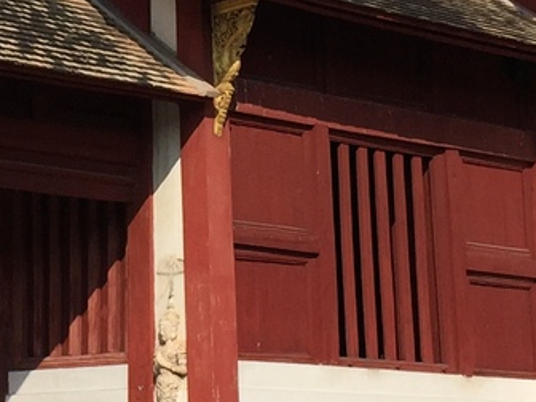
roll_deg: -0.4
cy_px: -26
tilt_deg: +13.6
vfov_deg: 10.6
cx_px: 27
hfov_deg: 14.1
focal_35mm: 138
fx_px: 2137
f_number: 2.2
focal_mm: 4.15
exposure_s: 1/3968
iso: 32
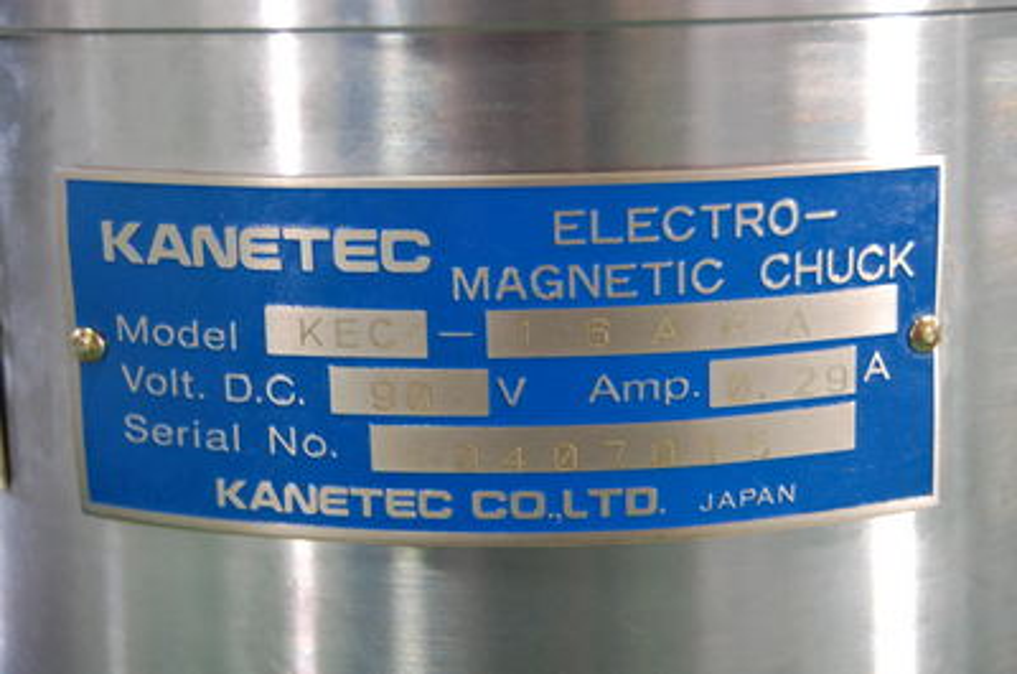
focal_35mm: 72
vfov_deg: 18.8
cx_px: 508
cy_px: 337
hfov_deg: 28.1
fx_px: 2030
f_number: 5.6
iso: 1600
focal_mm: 48
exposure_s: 1/6
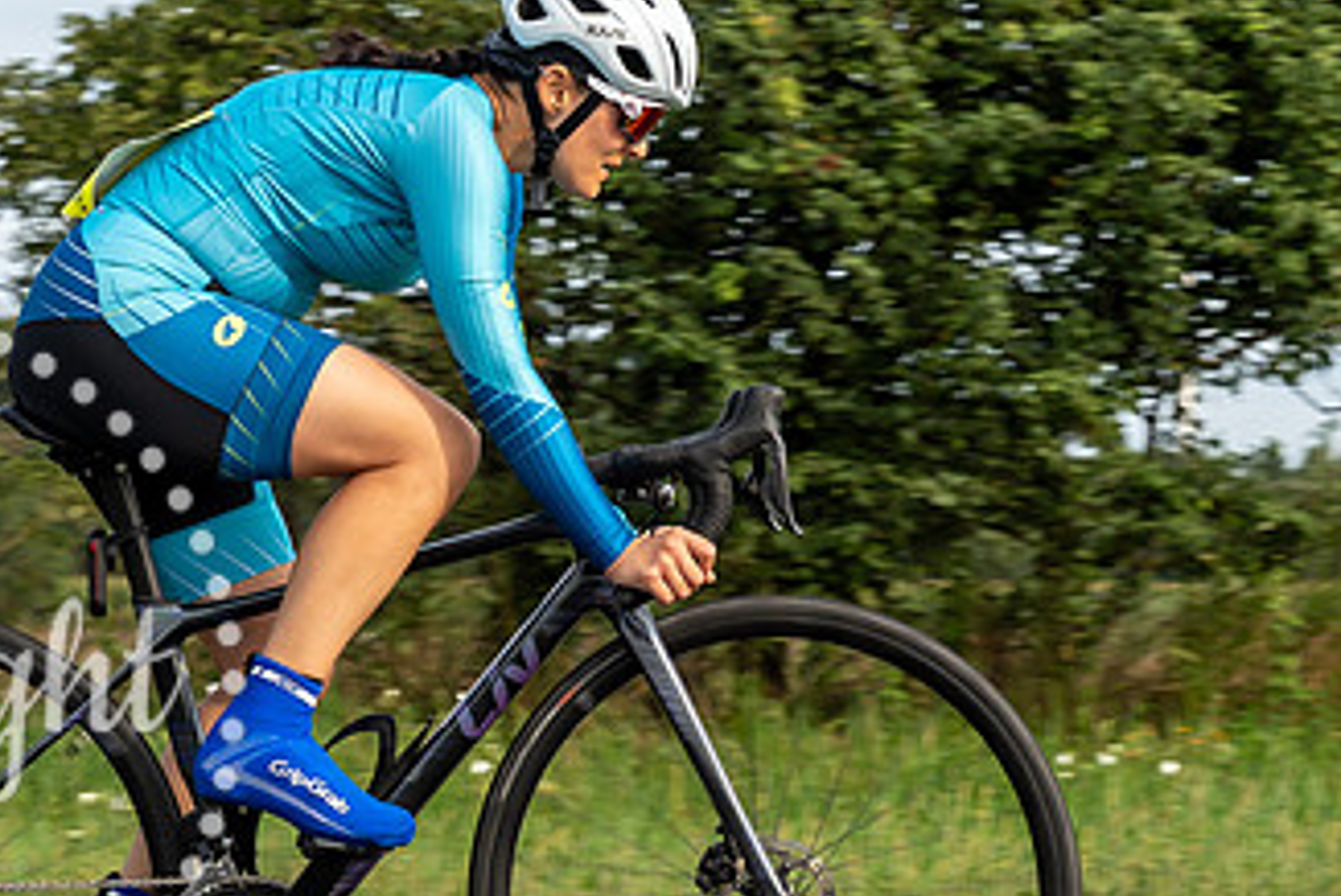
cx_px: 421
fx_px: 6040
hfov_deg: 12.6
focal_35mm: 162
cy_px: 343
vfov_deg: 8.5
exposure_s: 1/640
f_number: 5
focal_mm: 45
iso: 160
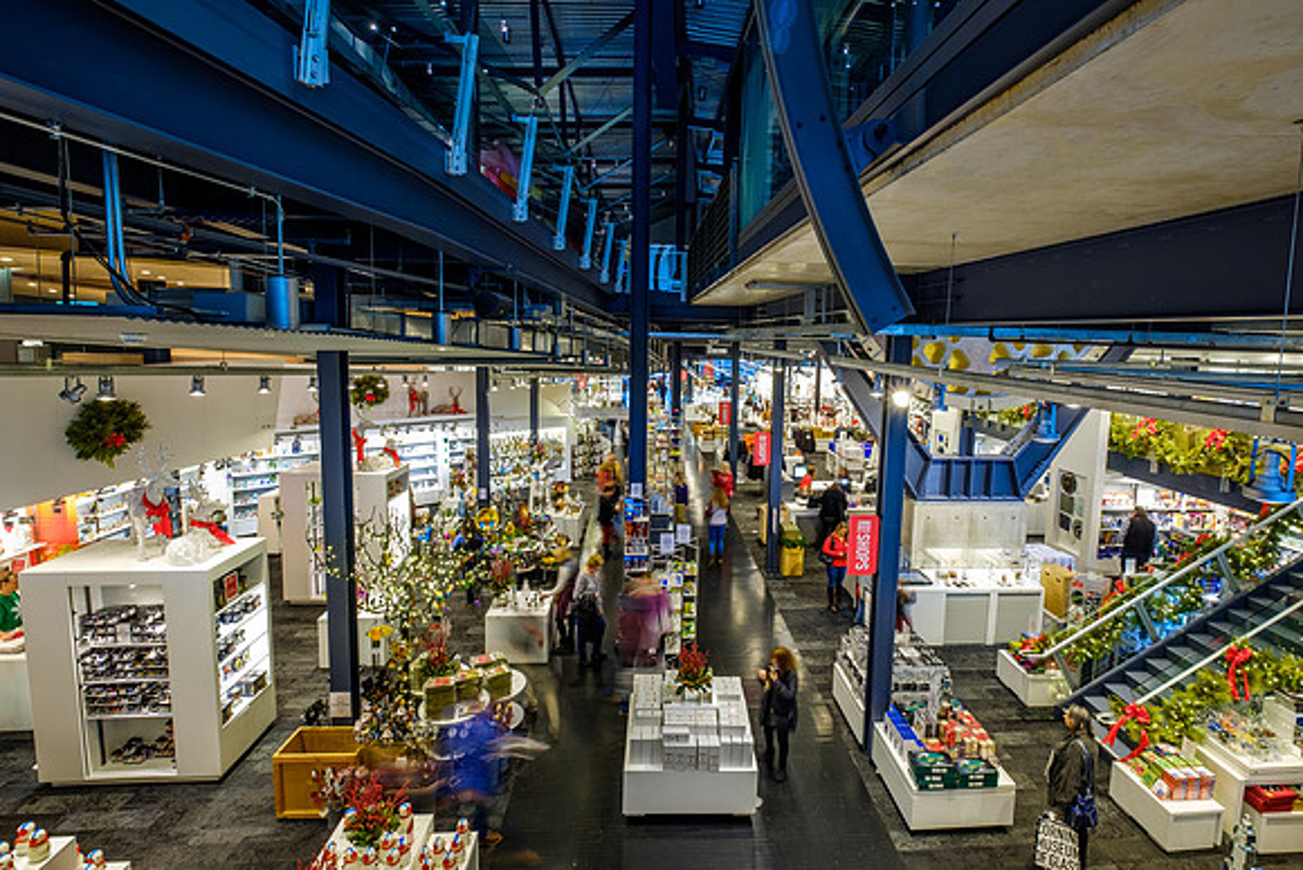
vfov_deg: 71.9
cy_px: 402
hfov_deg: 94.7
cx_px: 700
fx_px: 599
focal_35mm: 17
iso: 200
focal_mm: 10
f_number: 8
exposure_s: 1/1.43
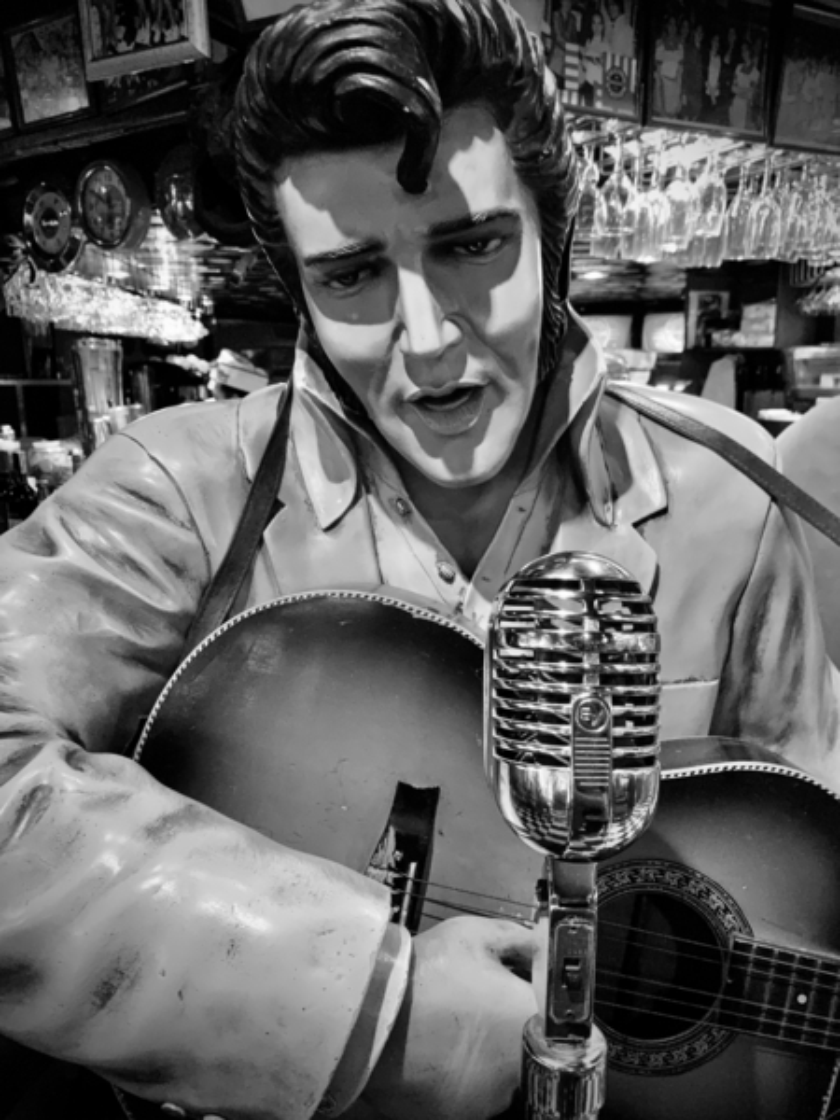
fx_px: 841
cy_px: 560
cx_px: 420
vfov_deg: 67.3
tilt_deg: -12.2
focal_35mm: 26
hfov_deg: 53.1
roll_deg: +0.9
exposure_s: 1/30
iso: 500
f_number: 1.8
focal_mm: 4.25
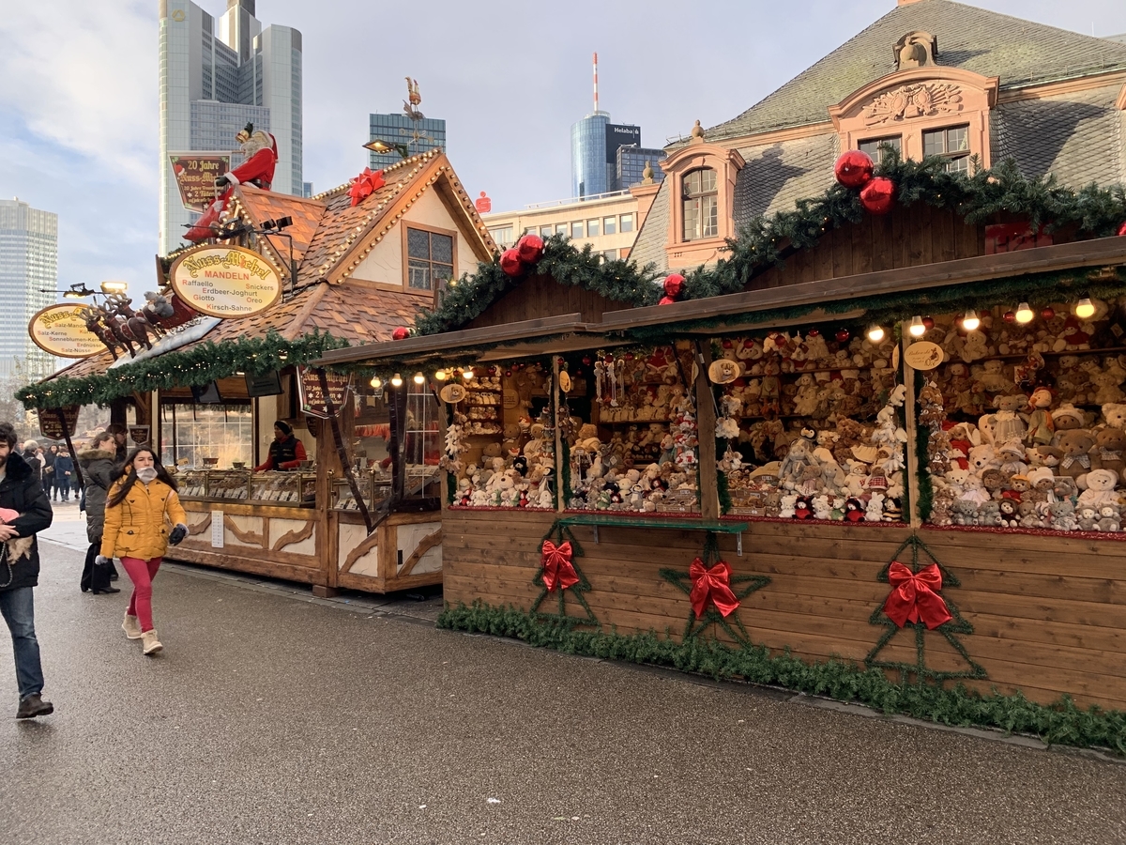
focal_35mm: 26
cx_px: 563
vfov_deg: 53.1
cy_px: 422
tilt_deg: +4.1
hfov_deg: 67.3
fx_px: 846
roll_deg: +1.6
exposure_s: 1/433
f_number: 1.8
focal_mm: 4.25
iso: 25
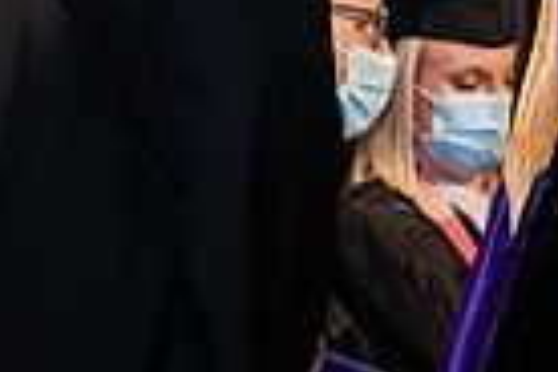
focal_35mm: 277
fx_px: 4293
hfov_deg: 7.1
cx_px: 1152
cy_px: -71
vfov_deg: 4.9
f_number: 6.3
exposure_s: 1/200
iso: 1600
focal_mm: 66
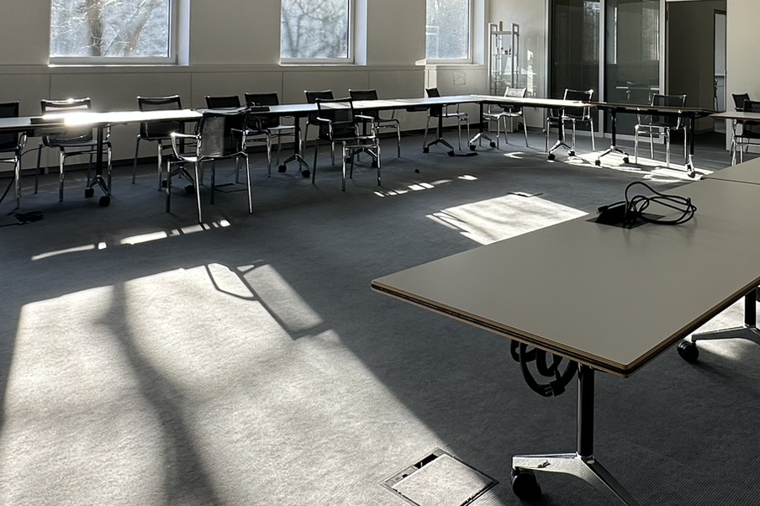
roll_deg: -0.5
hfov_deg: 56.9
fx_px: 696
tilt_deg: +1.0
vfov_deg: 37.2
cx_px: 448
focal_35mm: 33
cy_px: 44
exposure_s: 1/121
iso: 40
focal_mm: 2.22
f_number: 2.2
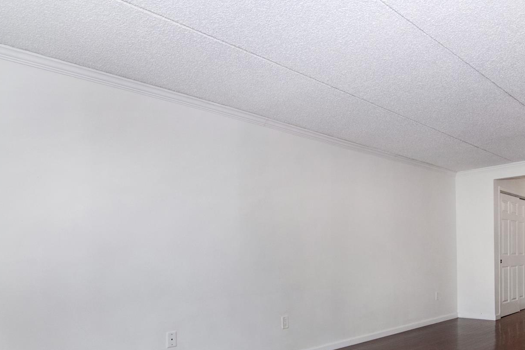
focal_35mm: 28
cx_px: 362
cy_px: 266
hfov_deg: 63.6
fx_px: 406
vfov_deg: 44.9
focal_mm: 11
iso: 640
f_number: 11
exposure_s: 1/6
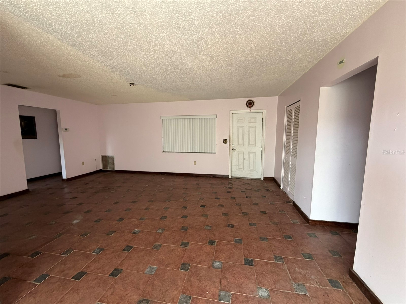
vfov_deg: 85.7
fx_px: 164
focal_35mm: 14
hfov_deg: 102.1
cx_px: 203
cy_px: 152
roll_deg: +0.2
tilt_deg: -6.6
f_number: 2.2
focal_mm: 2.22
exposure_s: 1/121
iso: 200
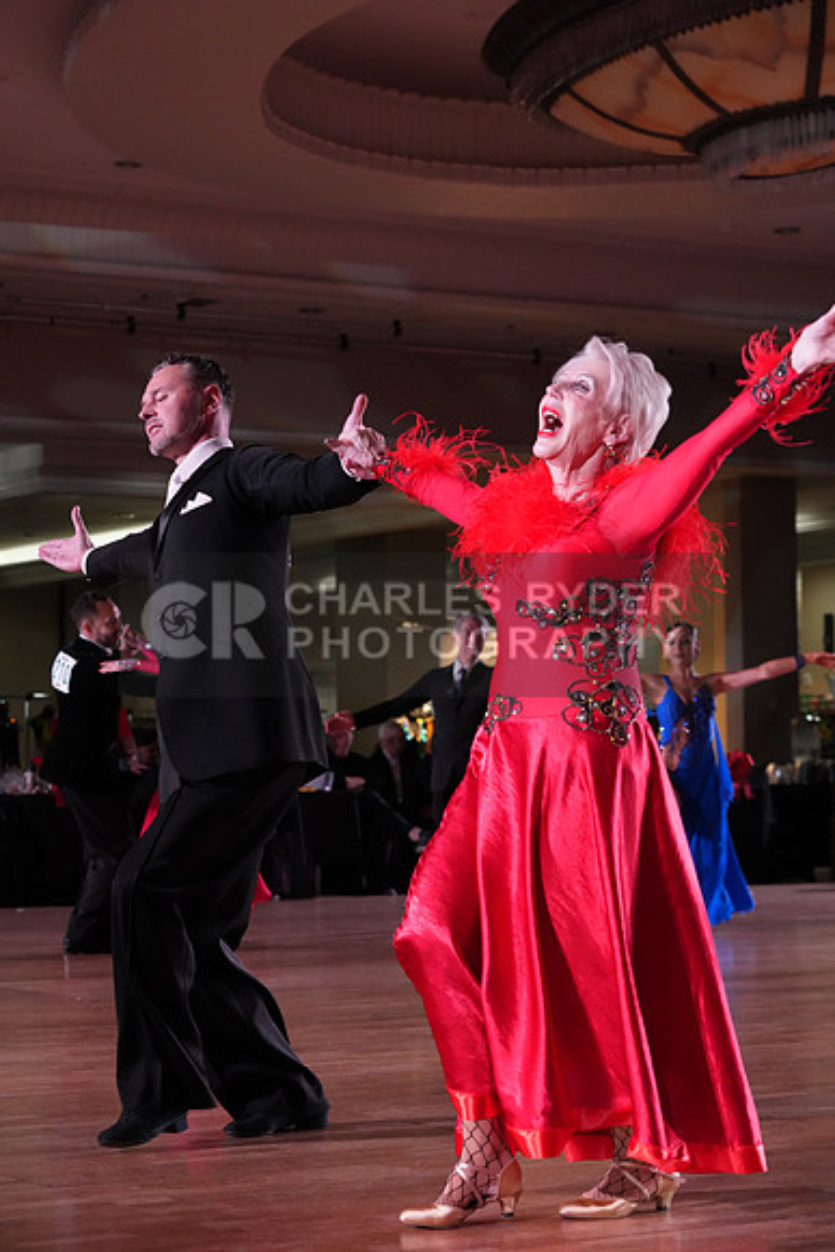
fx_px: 2851
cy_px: 626
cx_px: 418
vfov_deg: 24.8
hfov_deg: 16.7
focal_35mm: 82
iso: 5000
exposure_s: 1/320
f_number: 5.6
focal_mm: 82
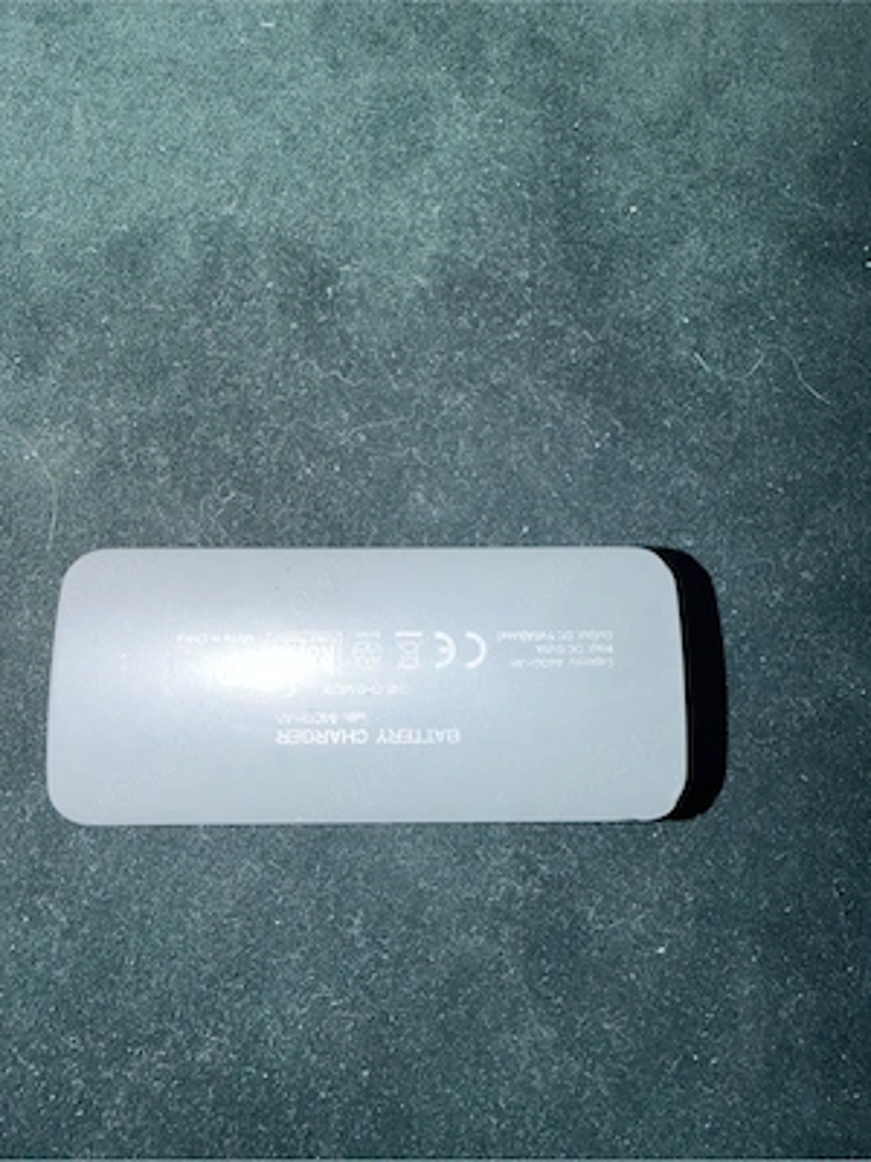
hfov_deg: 56.8
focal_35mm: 24
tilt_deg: -78.9
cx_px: 436
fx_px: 805
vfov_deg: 71.6
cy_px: 581
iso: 50
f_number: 2.2
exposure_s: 1/60
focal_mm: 2.22
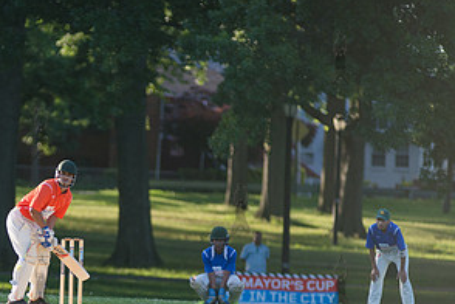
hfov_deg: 5.2
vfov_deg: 3.5
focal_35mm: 394
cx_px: 40
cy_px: 282
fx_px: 4979
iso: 400
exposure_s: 1/3200
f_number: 2.8
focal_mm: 200
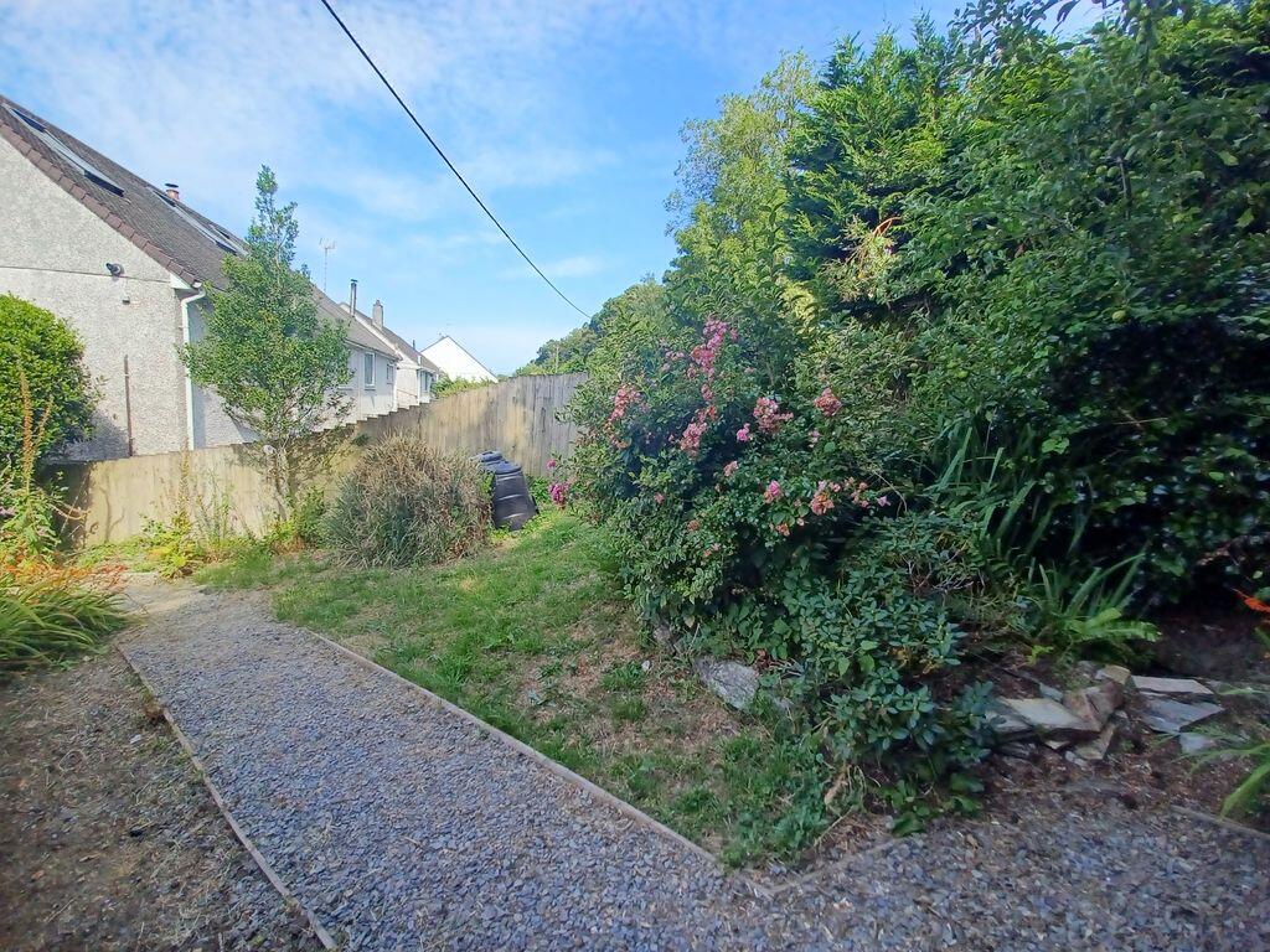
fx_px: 477
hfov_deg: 106.2
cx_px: 635
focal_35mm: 13
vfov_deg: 89.9
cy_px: 476
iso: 40
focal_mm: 1.42
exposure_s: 1/509
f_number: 2.2
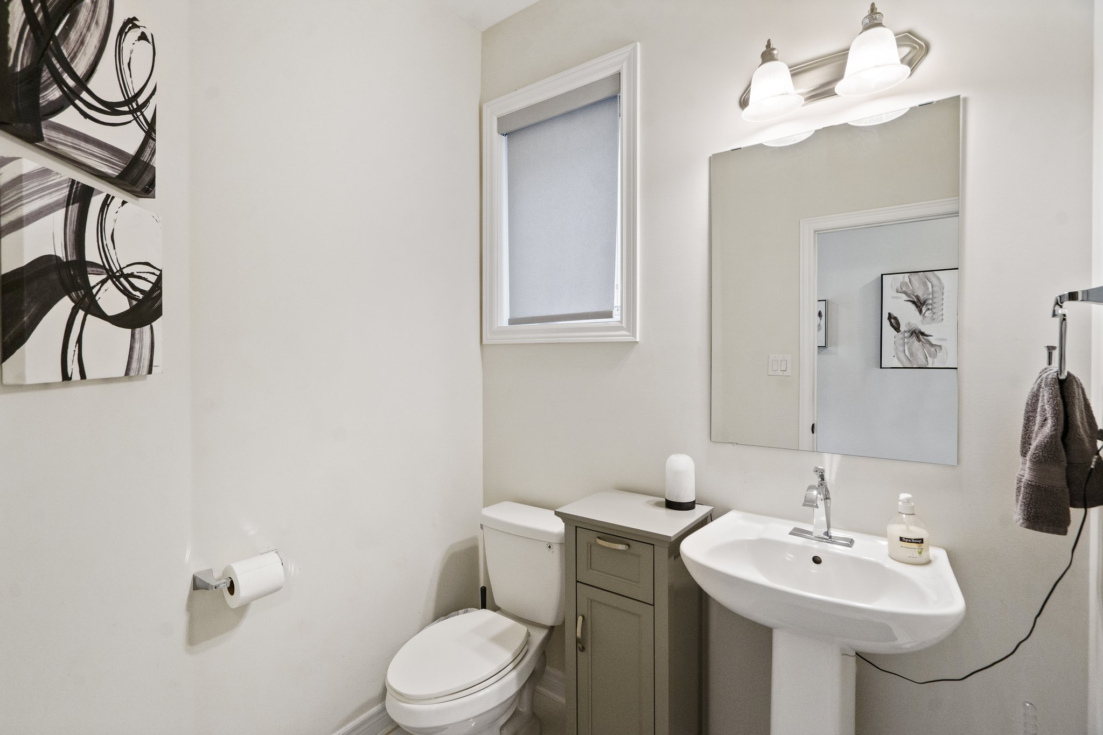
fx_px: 490
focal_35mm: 16
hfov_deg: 96.7
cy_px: 368
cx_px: 552
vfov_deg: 73.7
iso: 4000
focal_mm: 16
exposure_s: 1/30
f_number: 6.3
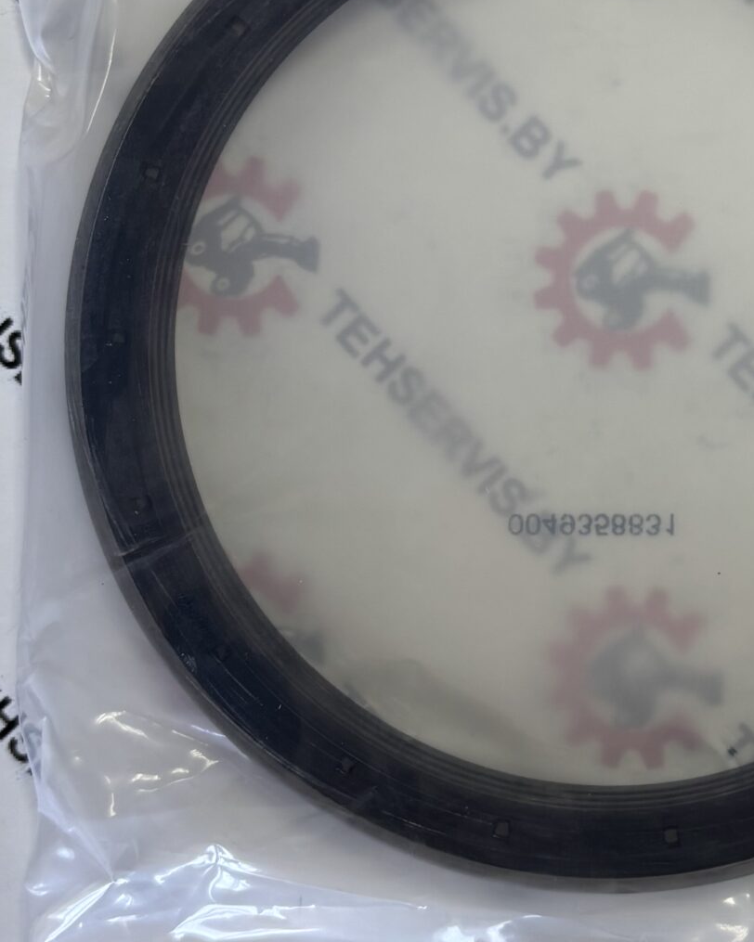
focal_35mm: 64
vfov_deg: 29.4
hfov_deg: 23.4
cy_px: 333
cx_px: 624
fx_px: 1785
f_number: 1.6
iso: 64
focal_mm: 5.96
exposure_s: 1/100
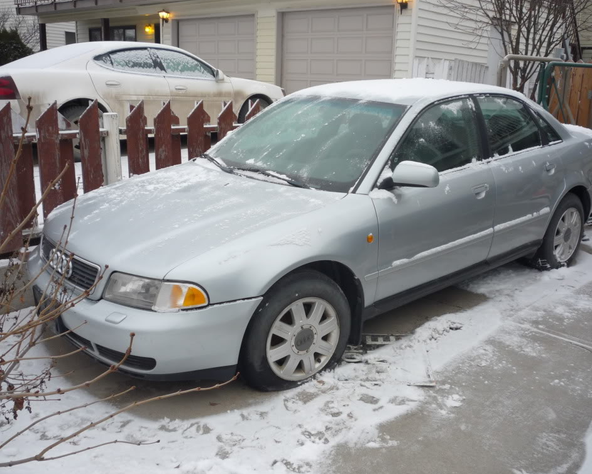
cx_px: 311
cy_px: 240
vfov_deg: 42.2
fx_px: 613
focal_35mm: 35
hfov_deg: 51.5
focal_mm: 5.3
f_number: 3.3
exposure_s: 1/40
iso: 100
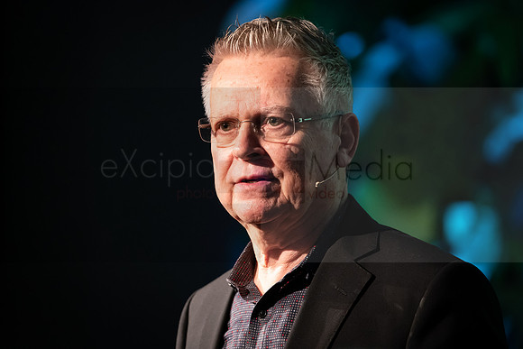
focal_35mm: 400
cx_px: 262
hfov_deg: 5.2
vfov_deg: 3.4
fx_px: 5812
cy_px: 174
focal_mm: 400
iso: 6400
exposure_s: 1/125
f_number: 5.6
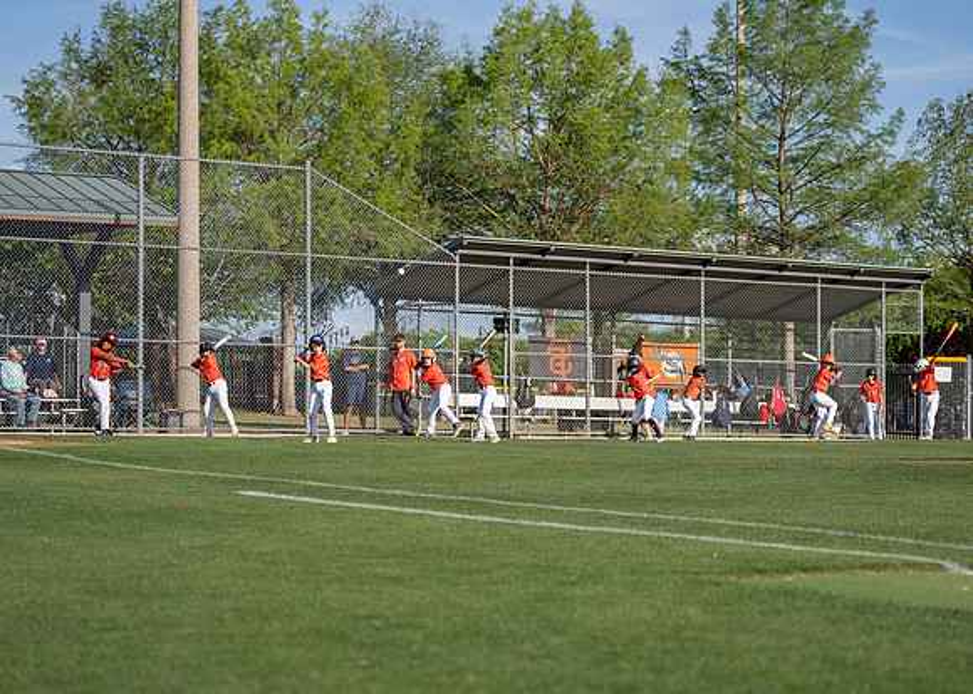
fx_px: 2231
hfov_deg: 24.6
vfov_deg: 17.7
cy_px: 375
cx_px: 555
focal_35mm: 81
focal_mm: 70
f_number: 2.8
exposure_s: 1/2000
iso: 100
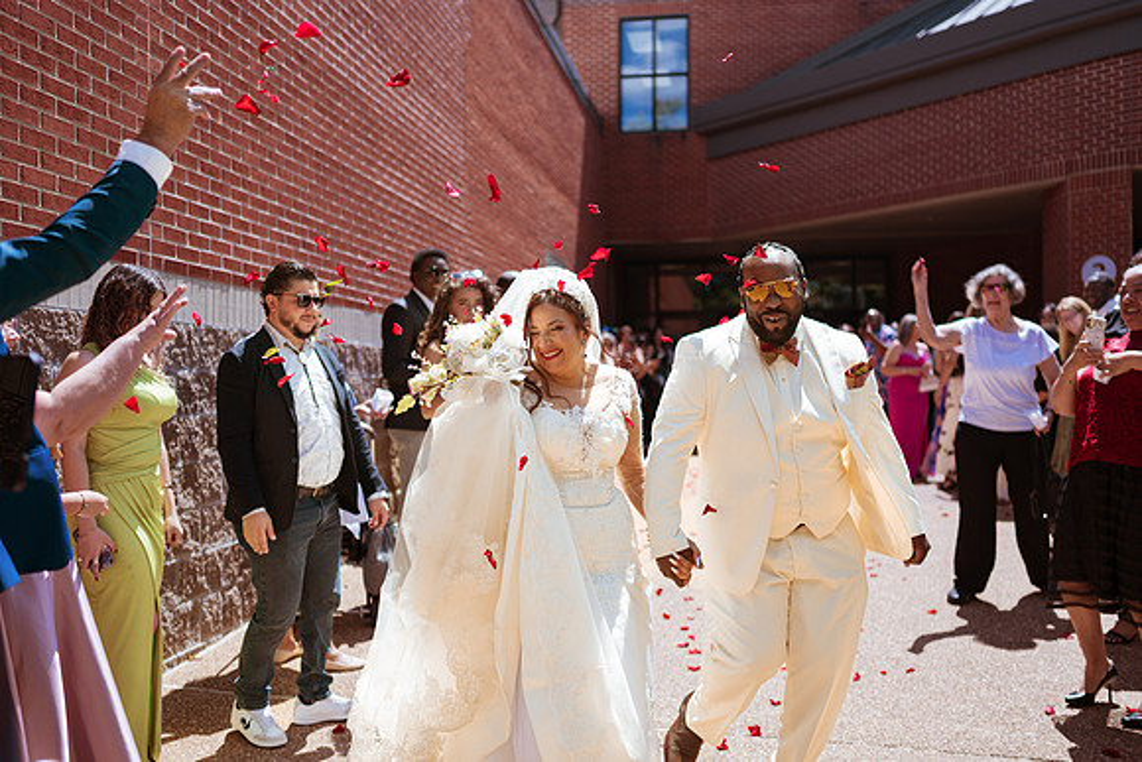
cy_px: 381
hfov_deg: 54.4
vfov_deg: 37.9
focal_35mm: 35
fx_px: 1110
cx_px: 571
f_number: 1.8
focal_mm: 35
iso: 100
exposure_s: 1/2000
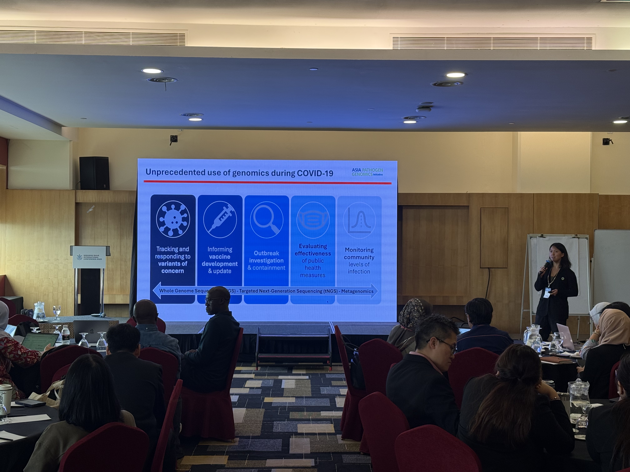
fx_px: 874
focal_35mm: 48
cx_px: 315
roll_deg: -0.9
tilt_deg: +0.0
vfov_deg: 30.3
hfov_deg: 39.7
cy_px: 236
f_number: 1.78
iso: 50
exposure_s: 1/100
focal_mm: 6.76
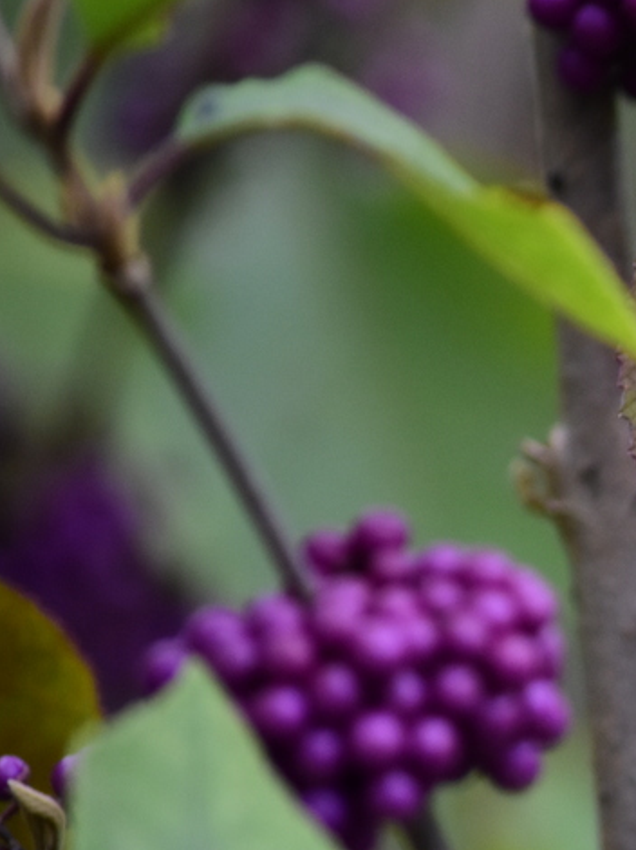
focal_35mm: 766
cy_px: 621
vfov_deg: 2.6
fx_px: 18790
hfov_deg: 1.9
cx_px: 1034
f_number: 5
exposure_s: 1/60
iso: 800
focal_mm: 195
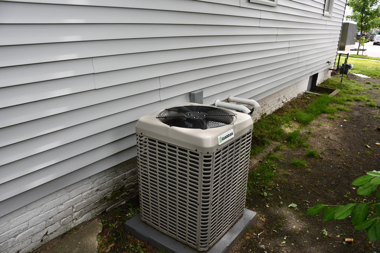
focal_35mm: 27
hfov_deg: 67.4
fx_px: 285
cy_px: 126
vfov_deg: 47.9
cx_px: 190
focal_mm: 18
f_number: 5.6
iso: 100
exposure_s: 1/125
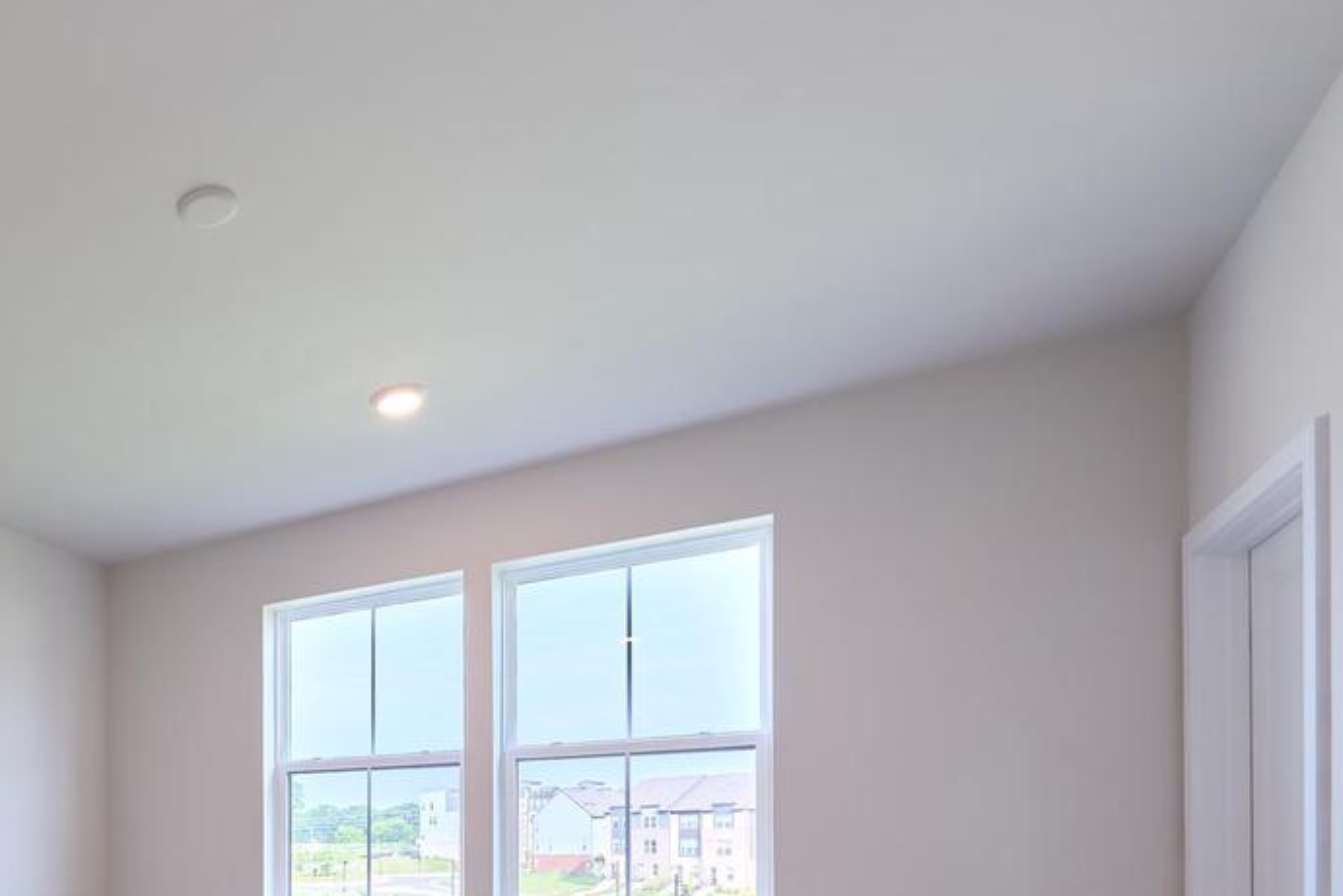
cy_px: 845
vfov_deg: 45.3
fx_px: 933
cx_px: 41
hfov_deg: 56.9
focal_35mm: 25
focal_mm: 12
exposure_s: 1/60
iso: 320
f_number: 13
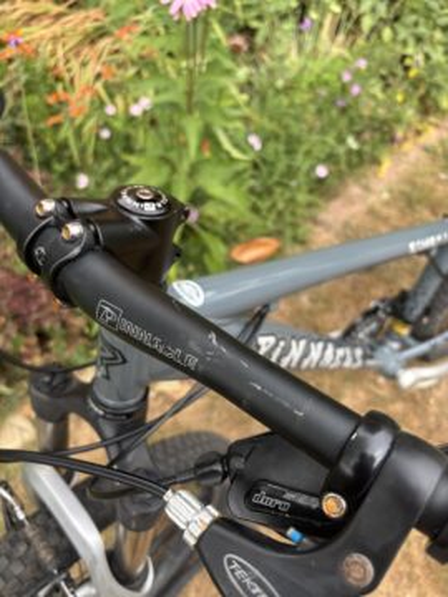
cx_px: 224
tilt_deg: -58.3
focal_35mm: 26
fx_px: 449
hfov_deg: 53.1
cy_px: 298
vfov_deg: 67.3
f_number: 1.6
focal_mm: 5.96
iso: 50
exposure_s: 1/402
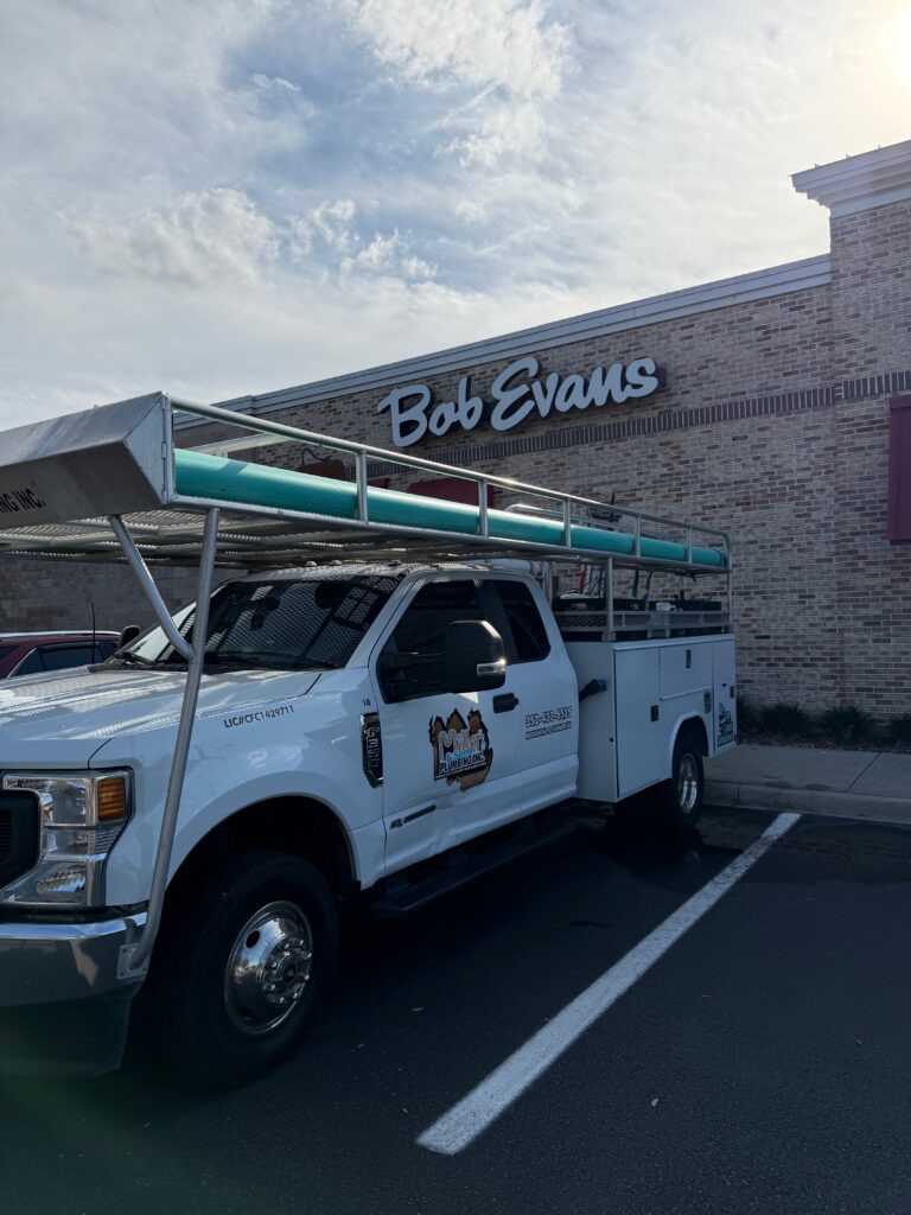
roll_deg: +0.9
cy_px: 608
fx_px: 842
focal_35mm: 24
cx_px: 456
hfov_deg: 56.8
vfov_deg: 71.6
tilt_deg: +1.4
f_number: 1.78
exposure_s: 1/7353
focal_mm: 6.76
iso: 100
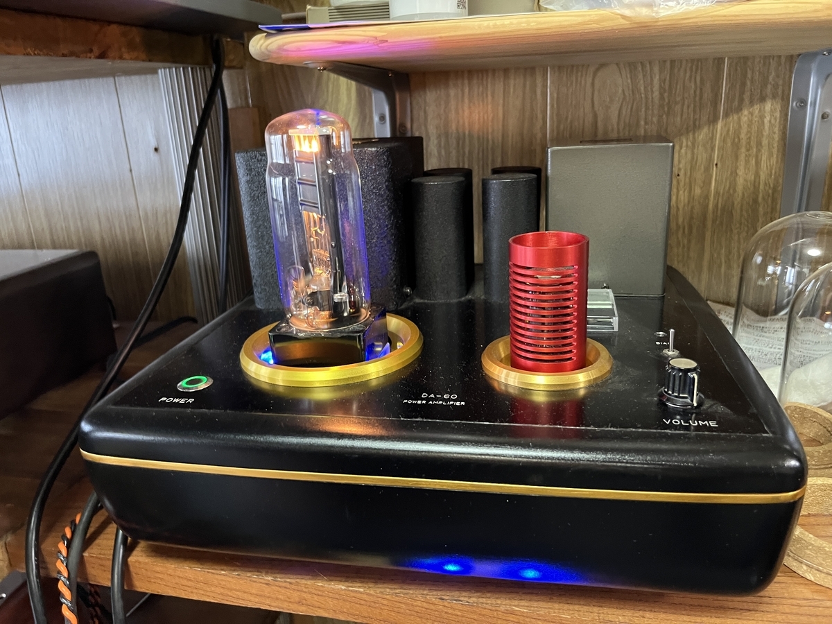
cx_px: 416
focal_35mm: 26
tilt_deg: -18.5
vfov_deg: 53.1
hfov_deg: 67.3
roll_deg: +3.6
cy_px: 312
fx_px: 625
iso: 640
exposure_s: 1/40
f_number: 1.6
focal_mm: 5.1
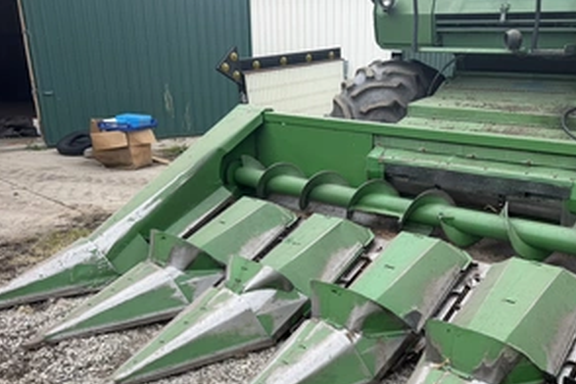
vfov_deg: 38.1
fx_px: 544
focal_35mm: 34
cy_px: 276
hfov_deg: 55.0
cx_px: 370
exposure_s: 1/1091
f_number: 1.78
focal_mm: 6.76
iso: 80
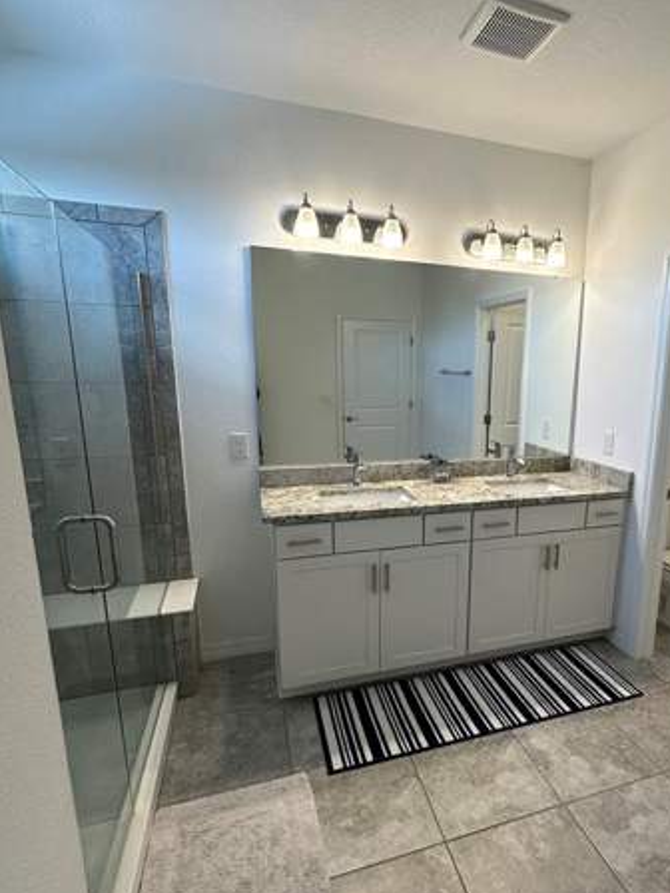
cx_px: 443
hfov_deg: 64.4
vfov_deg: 81.7
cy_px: 474
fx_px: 516
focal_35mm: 20
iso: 100
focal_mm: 2.22
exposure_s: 1/120
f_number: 2.2
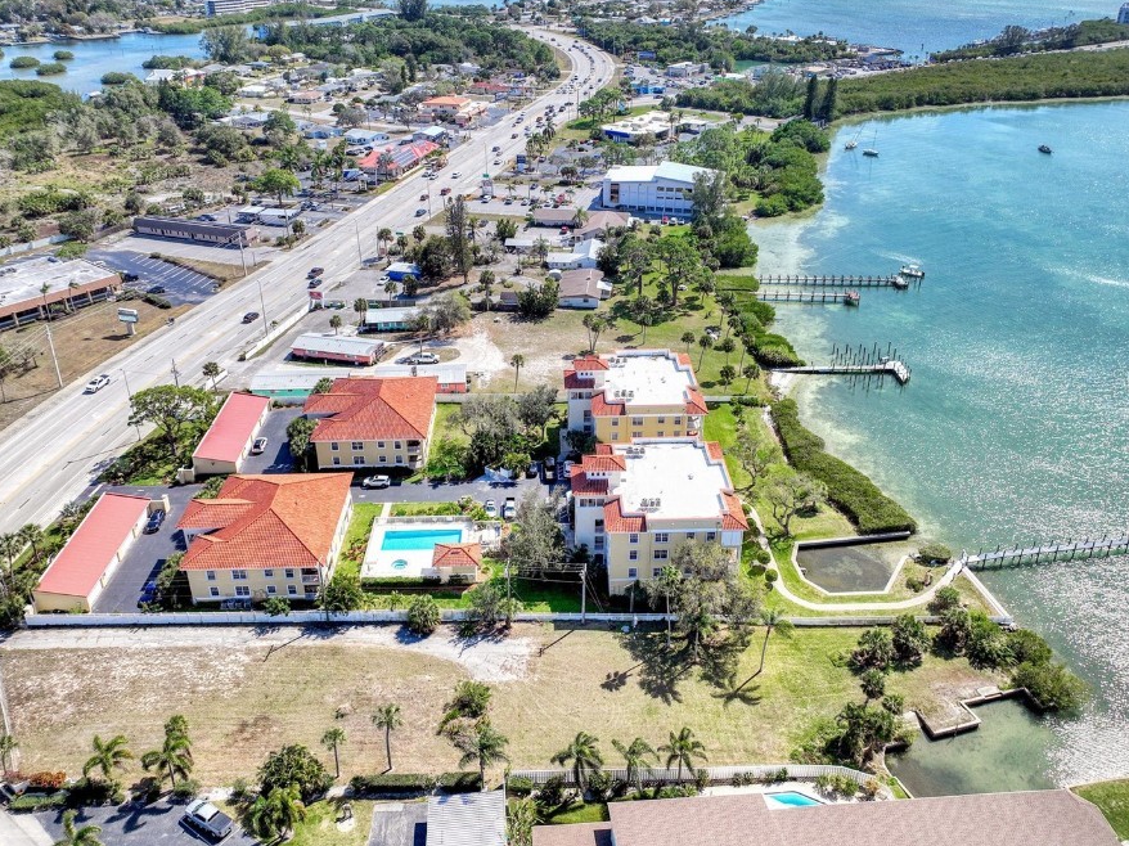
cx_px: 575
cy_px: 378
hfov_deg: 63.5
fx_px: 913
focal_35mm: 28
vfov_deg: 49.6
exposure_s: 1/2000
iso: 100
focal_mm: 12.3
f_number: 2.8
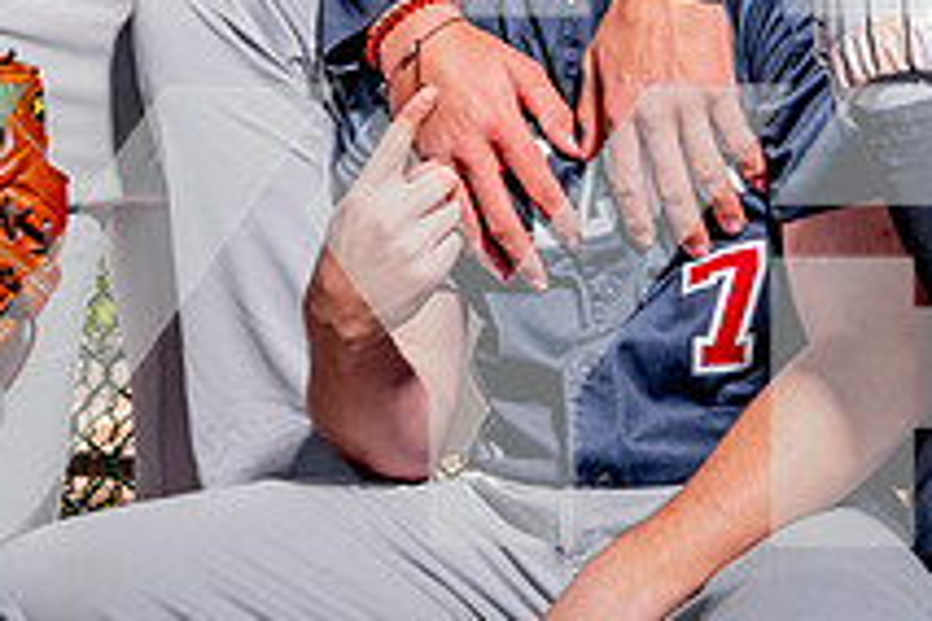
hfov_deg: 22.4
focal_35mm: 90
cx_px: 700
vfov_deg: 14.5
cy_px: -212
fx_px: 2330
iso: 200
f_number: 13
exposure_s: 1/125
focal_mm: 33
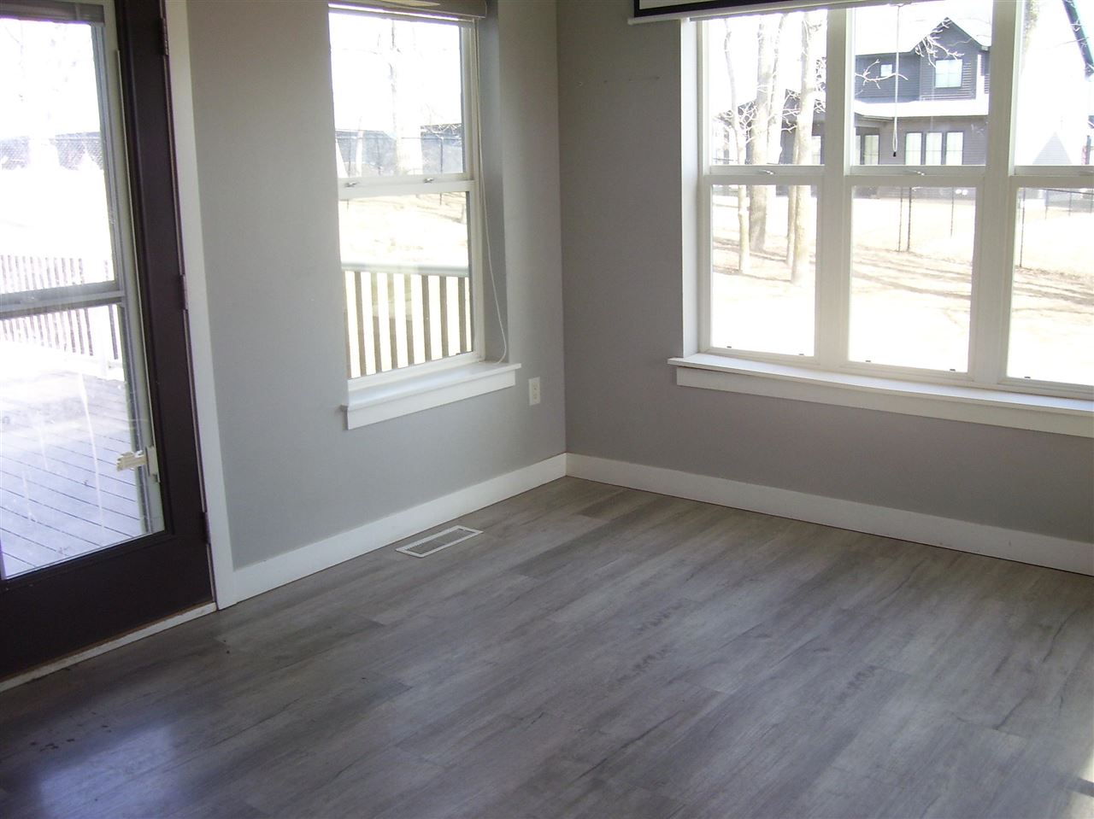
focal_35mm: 34
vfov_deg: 41.8
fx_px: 1074
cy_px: 410
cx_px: 547
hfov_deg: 54.0
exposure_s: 1/90
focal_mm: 5.6
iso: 80
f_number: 2.7
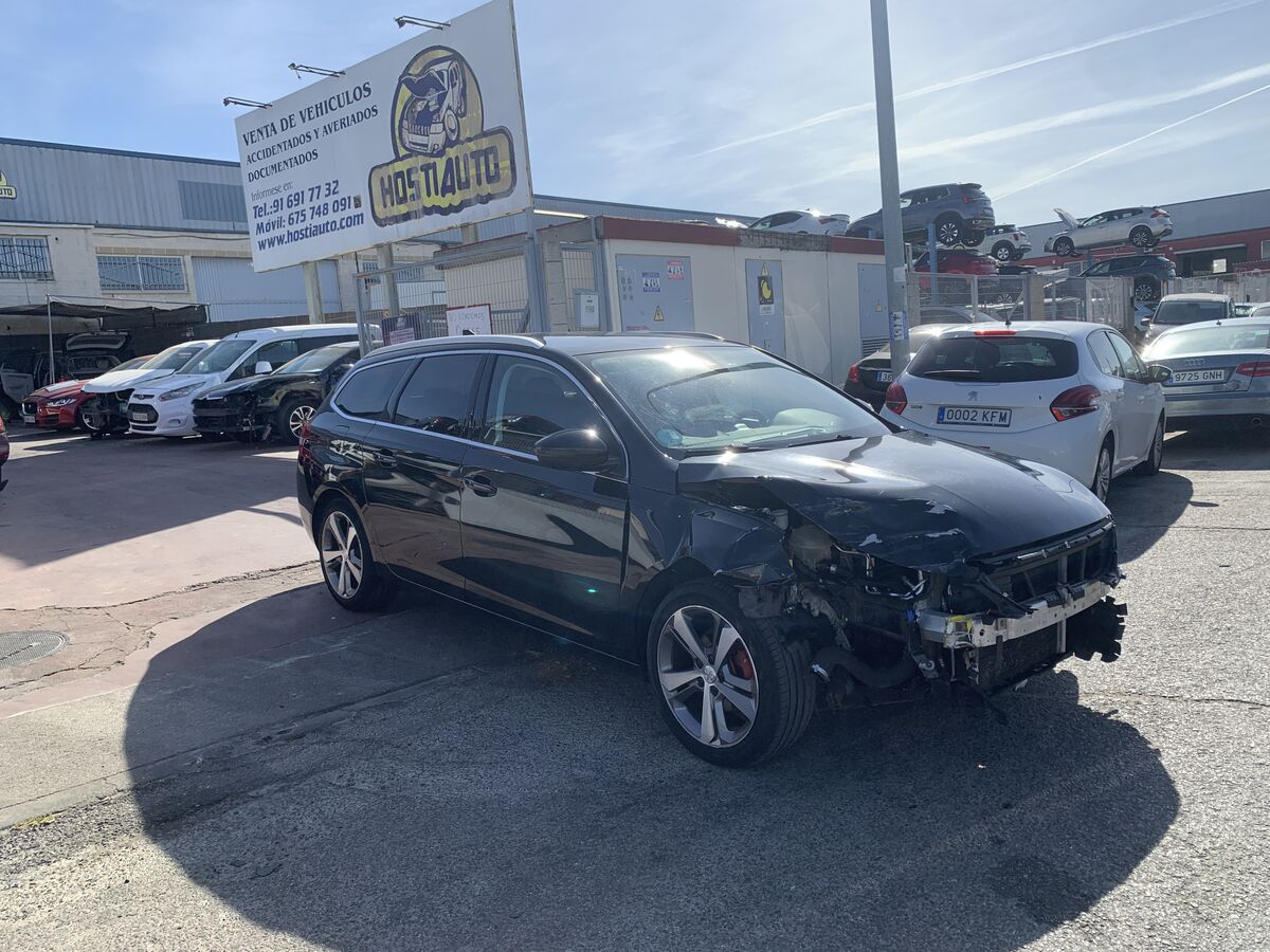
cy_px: 476
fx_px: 954
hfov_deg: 67.3
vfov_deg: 53.1
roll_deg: +5.4
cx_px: 635
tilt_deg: -6.8
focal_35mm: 26
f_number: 1.8
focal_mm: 4.25
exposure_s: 1/1689
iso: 25
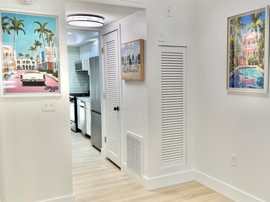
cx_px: 161
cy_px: 107
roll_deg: +1.2
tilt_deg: -5.1
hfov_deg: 51.0
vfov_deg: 39.6
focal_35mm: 36
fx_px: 281
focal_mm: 6.76
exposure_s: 1/172
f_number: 1.78
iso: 80
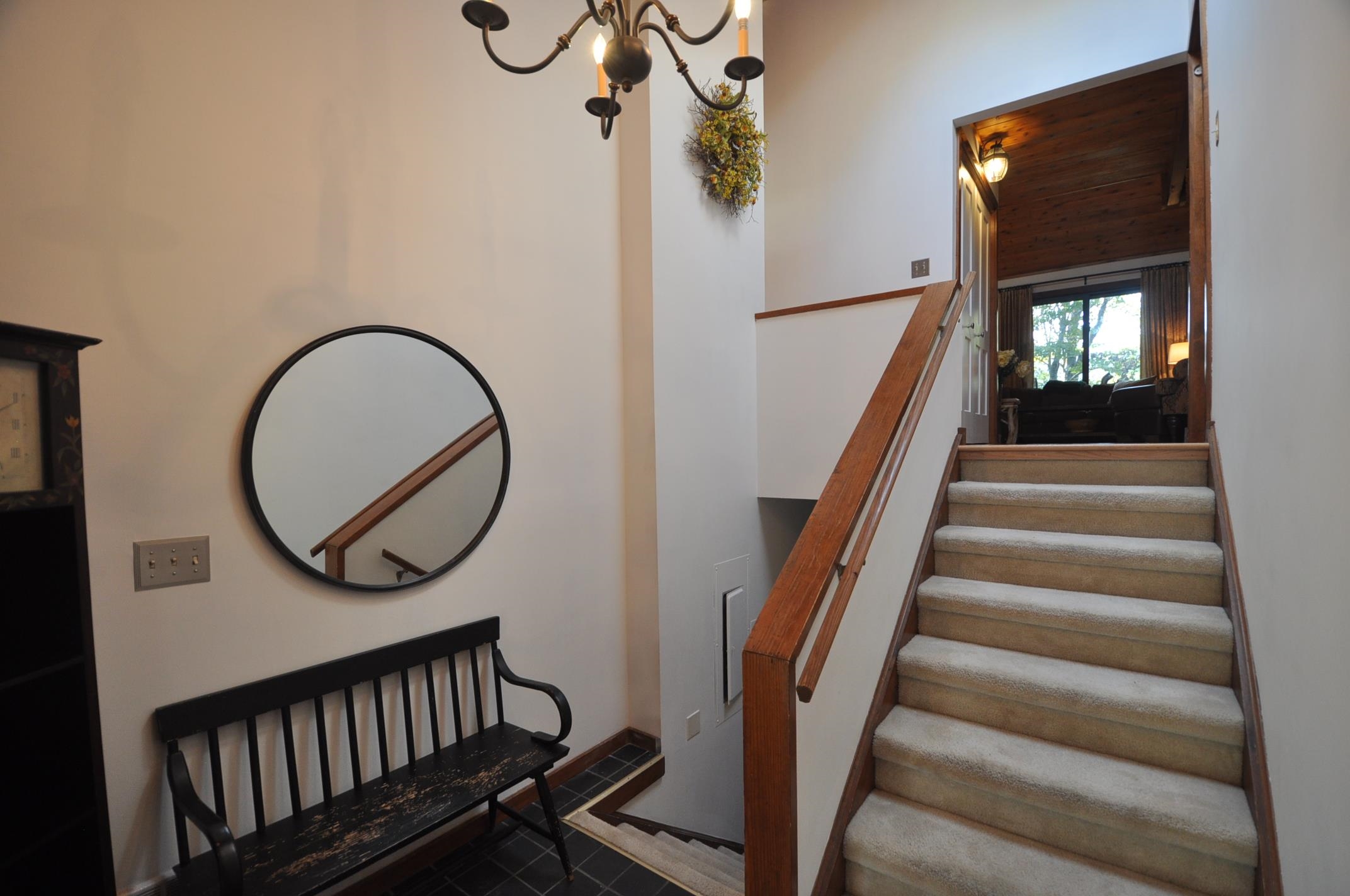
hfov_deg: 100.5
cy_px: 448
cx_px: 675
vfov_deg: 77.2
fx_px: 562
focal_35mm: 15
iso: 400
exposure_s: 1/60
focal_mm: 10
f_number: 4
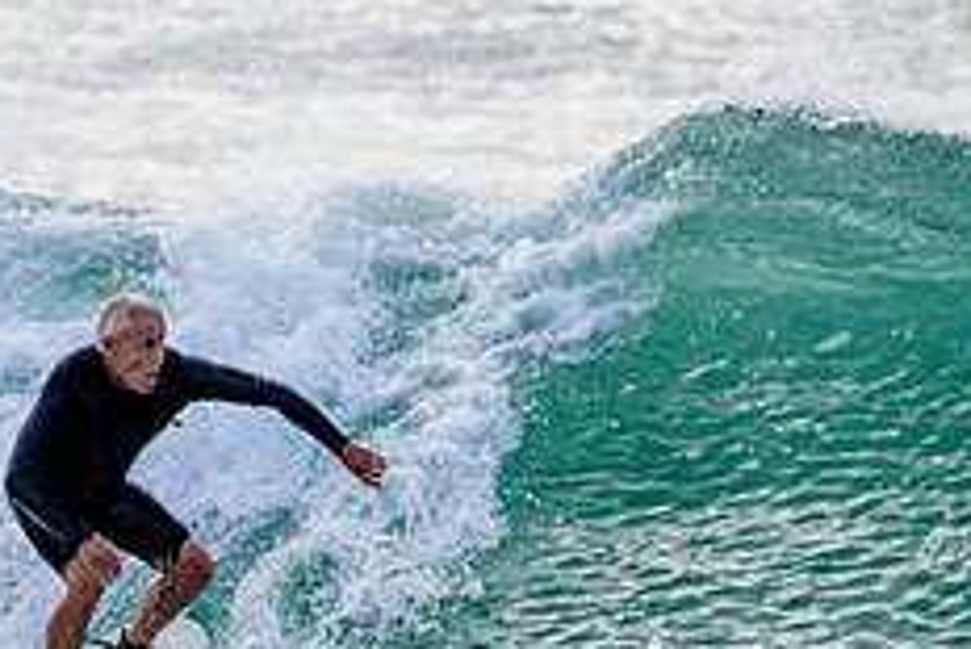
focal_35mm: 2733
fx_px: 73758
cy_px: 680
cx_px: 273
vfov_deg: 0.5
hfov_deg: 0.8
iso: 1100
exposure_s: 1/2000
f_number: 11
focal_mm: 800
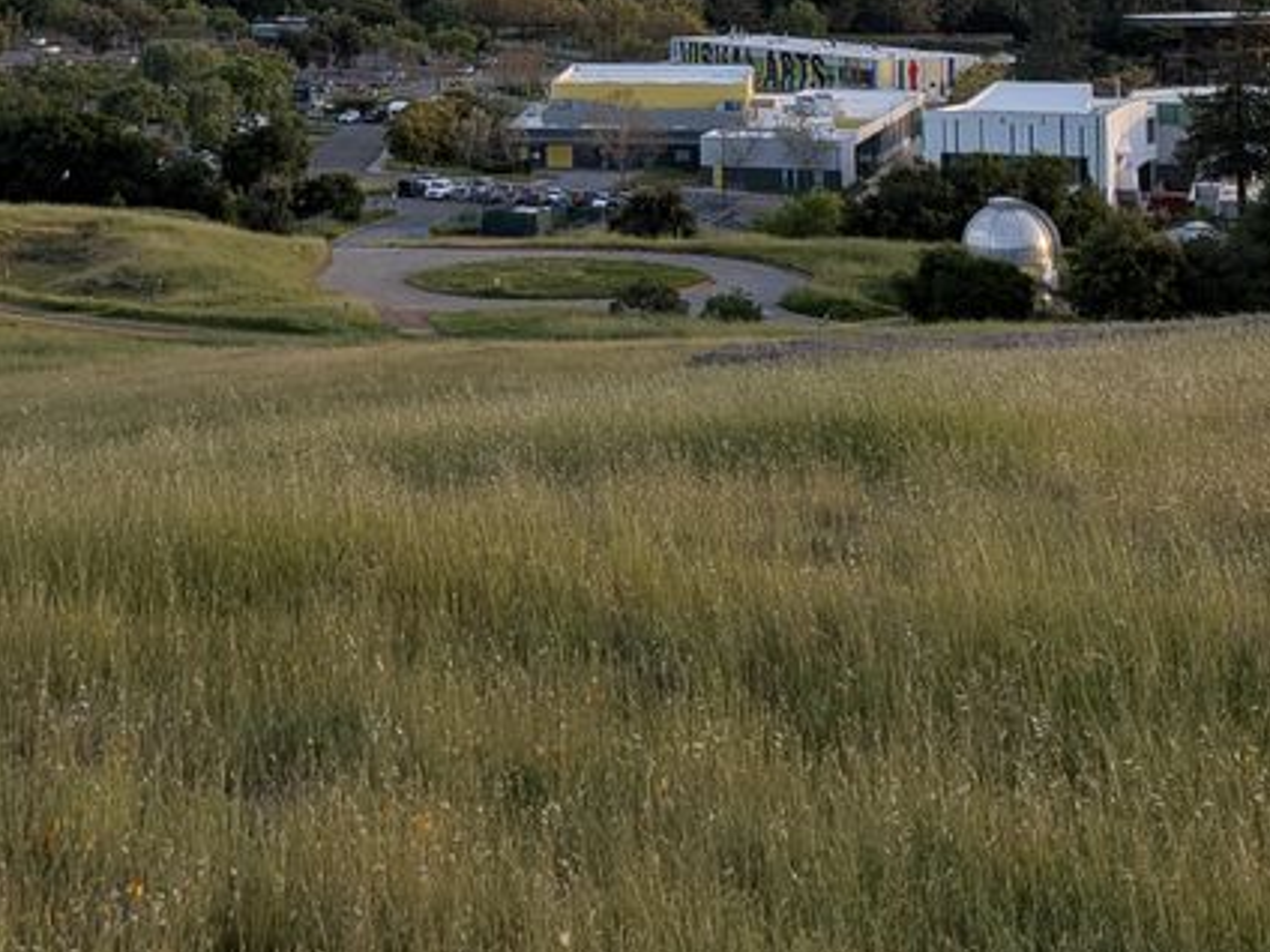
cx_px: 309
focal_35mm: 68
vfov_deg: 20.1
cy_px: -219
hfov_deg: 28.1
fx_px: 2495
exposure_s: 1/478
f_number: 1.7
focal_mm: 4.53
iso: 29
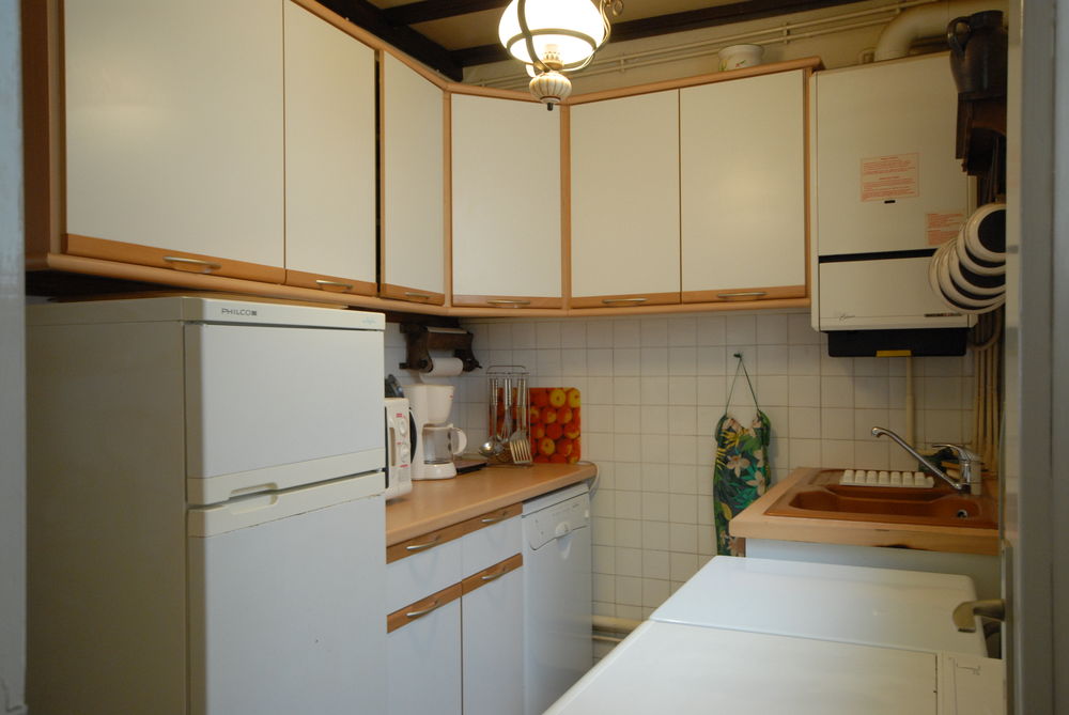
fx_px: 892
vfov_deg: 43.7
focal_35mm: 30
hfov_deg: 61.9
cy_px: 358
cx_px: 534
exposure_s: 1/10
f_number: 5.6
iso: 500
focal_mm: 20
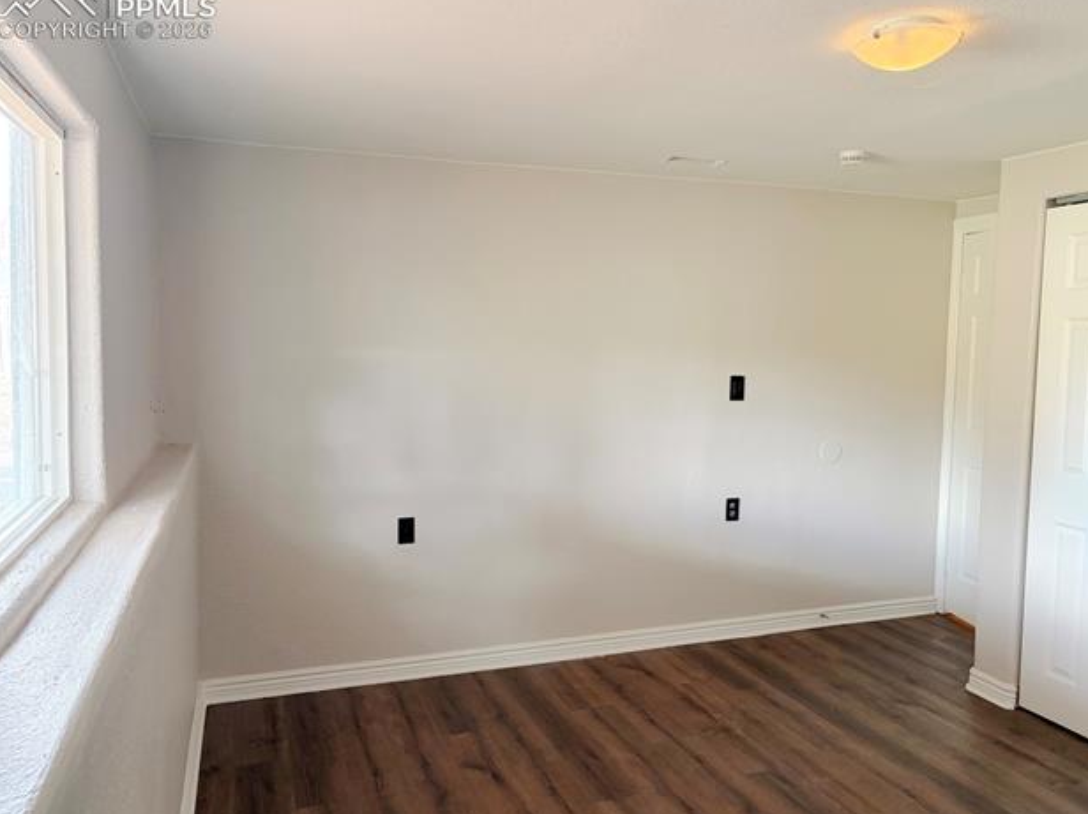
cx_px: 560
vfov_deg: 51.3
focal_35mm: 27
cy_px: 400
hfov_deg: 65.4
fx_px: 848
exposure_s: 1/60
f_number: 1.6
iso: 320
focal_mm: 5.96
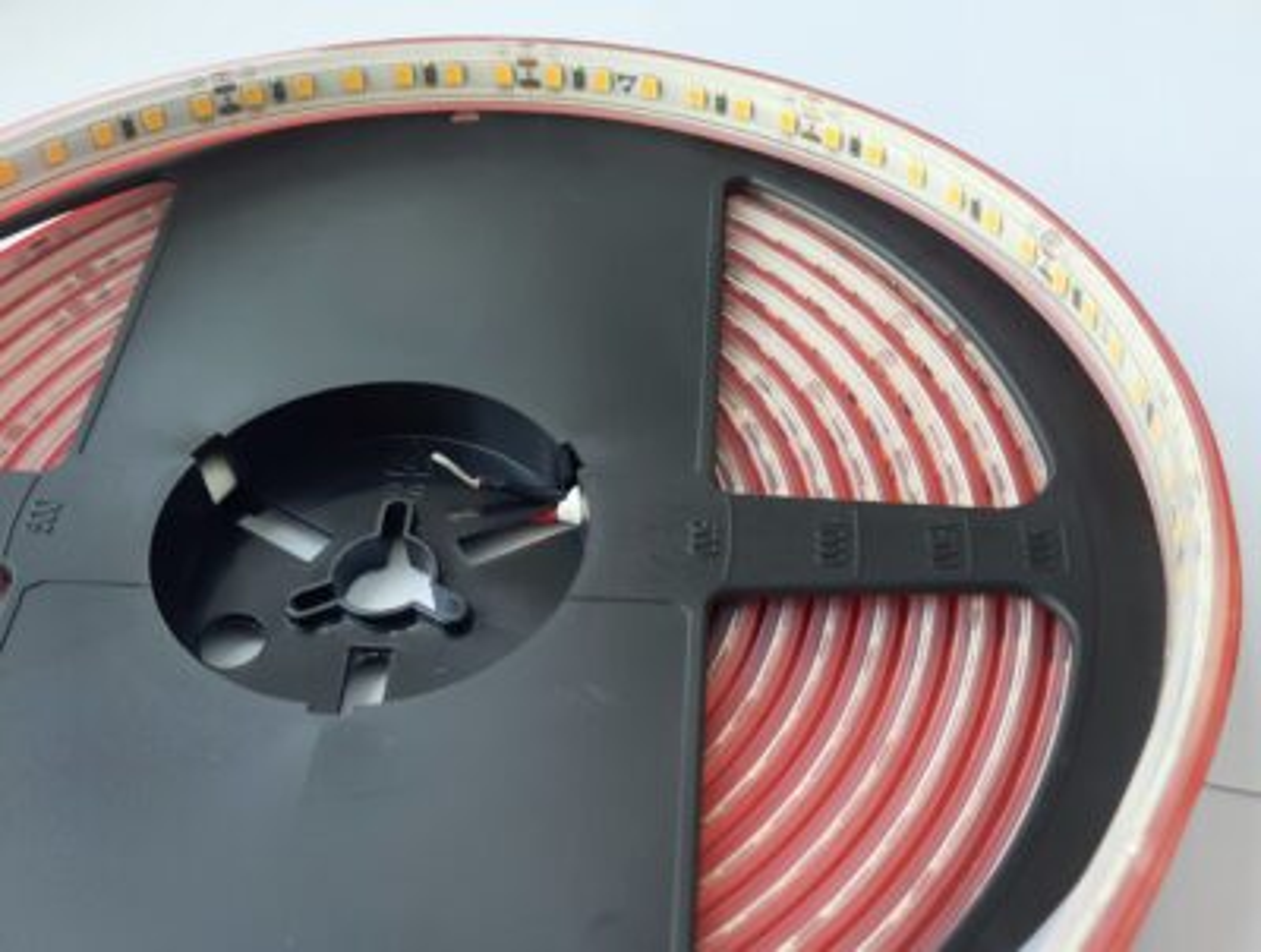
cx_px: 630
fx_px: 913
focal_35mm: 25
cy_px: 476
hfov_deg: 69.3
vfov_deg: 55.1
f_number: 2
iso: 40
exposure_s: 1/100
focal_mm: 4.6
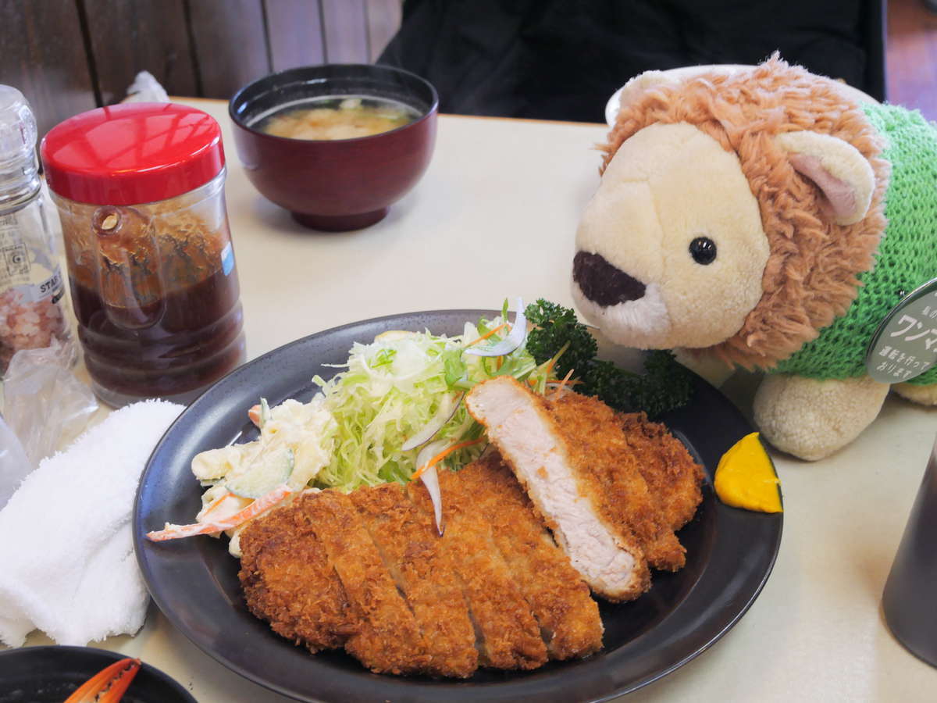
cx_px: 468
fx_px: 1299
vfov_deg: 30.3
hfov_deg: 39.7
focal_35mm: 48
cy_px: 352
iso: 250
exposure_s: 1/13
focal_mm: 24
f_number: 5.6
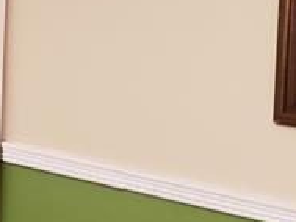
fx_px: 1206
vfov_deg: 10.4
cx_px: -310
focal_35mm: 141
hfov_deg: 12.3
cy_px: -44
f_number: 1.5
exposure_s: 1/60
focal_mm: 4.3
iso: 320
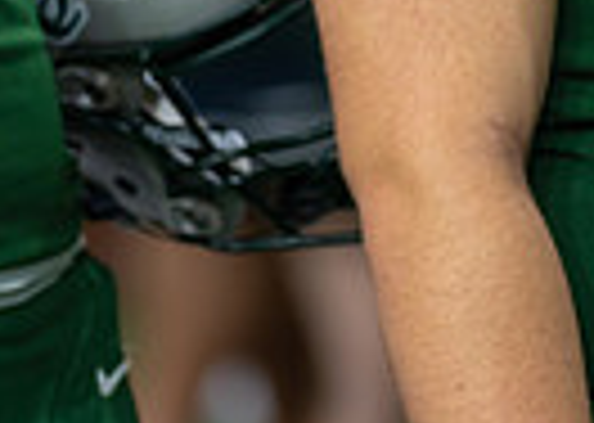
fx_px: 10466
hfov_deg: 3.2
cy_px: -324
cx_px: 675
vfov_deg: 2.3
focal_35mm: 621
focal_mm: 135
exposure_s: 1/400
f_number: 1.8
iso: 500
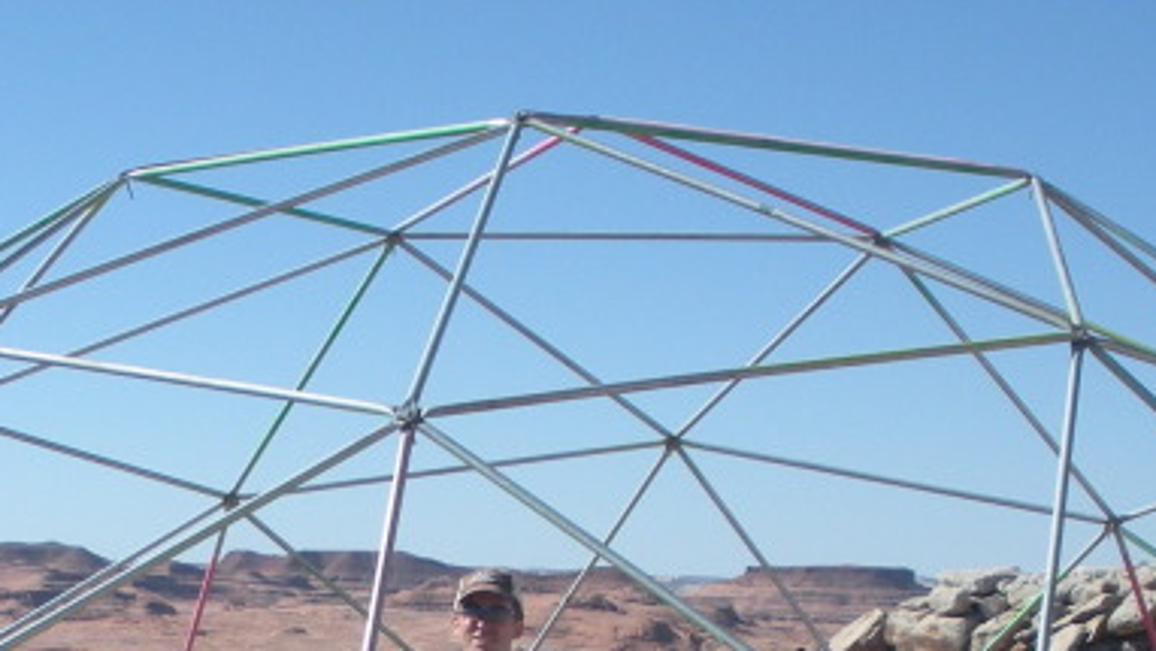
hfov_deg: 20.3
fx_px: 3219
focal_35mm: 105
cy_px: 830
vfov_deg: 11.3
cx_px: 366
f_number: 3.5
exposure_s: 1/775
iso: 64
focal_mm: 6.3
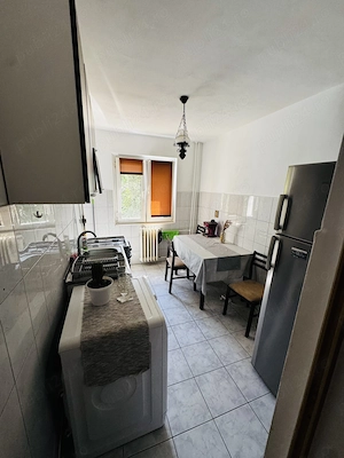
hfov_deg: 85.7
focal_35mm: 14
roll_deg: -2.9
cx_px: 172
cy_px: 229
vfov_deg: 102.1
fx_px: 186
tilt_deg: -12.4
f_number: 2.2
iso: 250
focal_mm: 2.22
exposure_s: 1/100
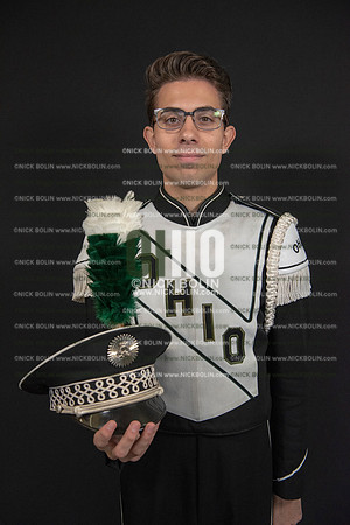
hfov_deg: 36.9
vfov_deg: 53.1
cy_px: 262
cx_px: 175
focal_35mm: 36
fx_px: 525
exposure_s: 1/640
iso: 2000
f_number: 5.6
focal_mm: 36
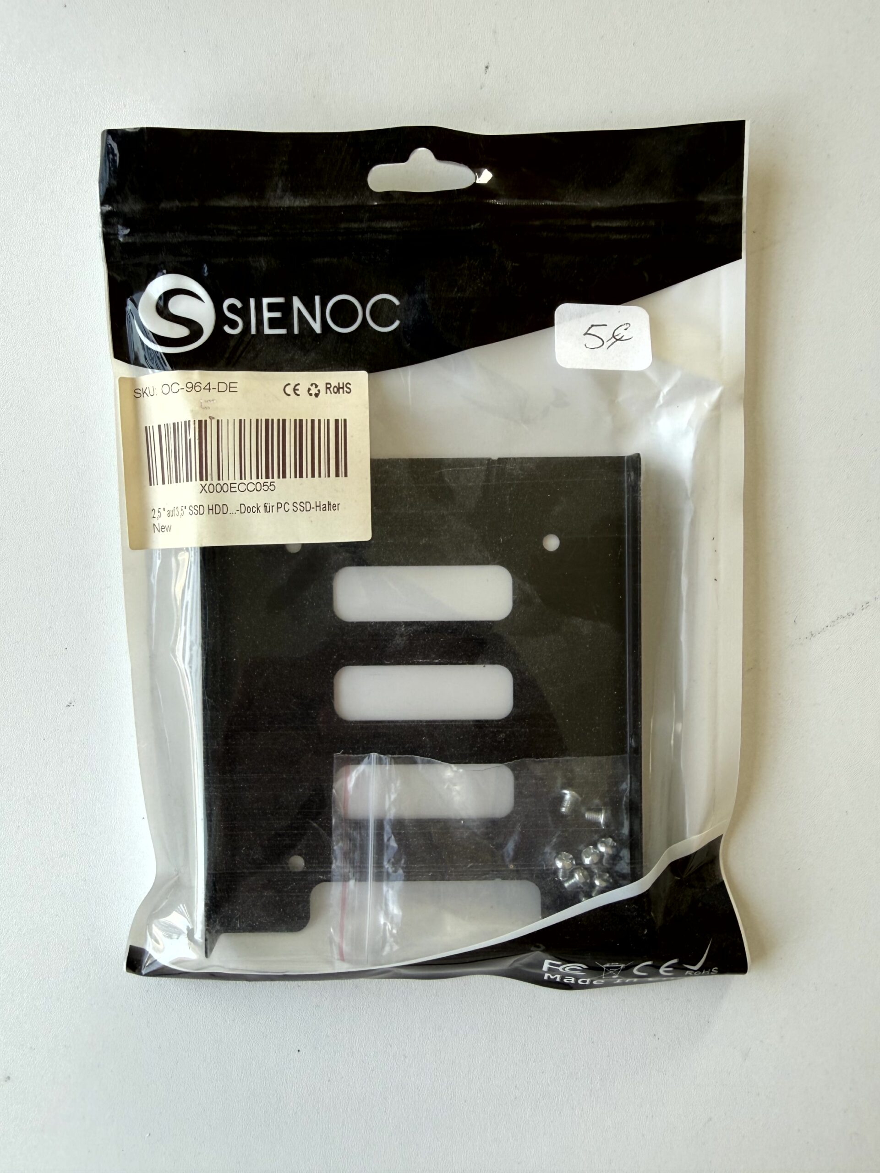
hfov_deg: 56.8
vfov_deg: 71.6
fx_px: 813
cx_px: 440
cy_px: 586
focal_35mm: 24
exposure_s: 1/99
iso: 40
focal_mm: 2.22
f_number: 2.2
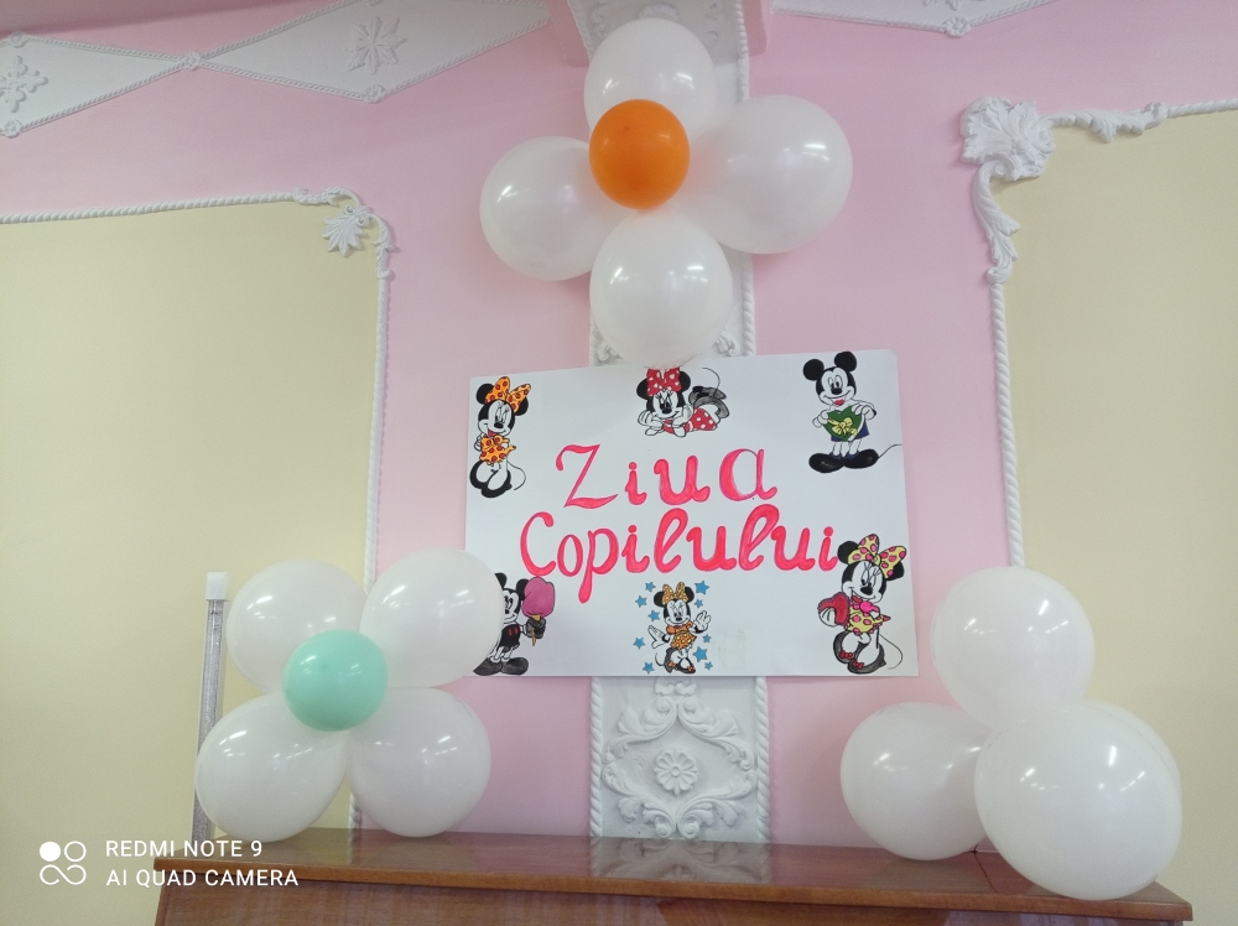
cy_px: 463
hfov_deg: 63.5
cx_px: 619
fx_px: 1000
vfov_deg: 49.7
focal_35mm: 28
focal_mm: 4.74
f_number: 1.79
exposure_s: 1/33.3
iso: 329
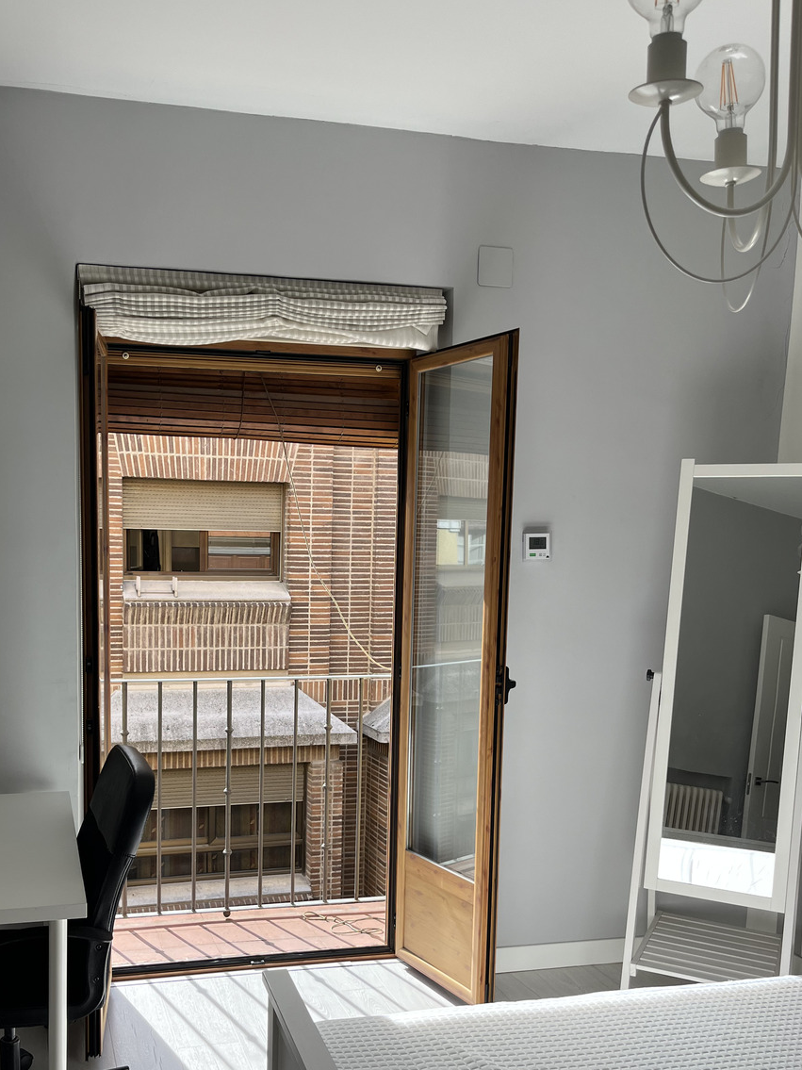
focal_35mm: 33
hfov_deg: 42.6
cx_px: 295
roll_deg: -1.1
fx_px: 1020
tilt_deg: -6.8
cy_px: 648
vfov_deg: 54.9
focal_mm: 5.1
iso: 50
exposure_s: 1/532
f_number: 1.6
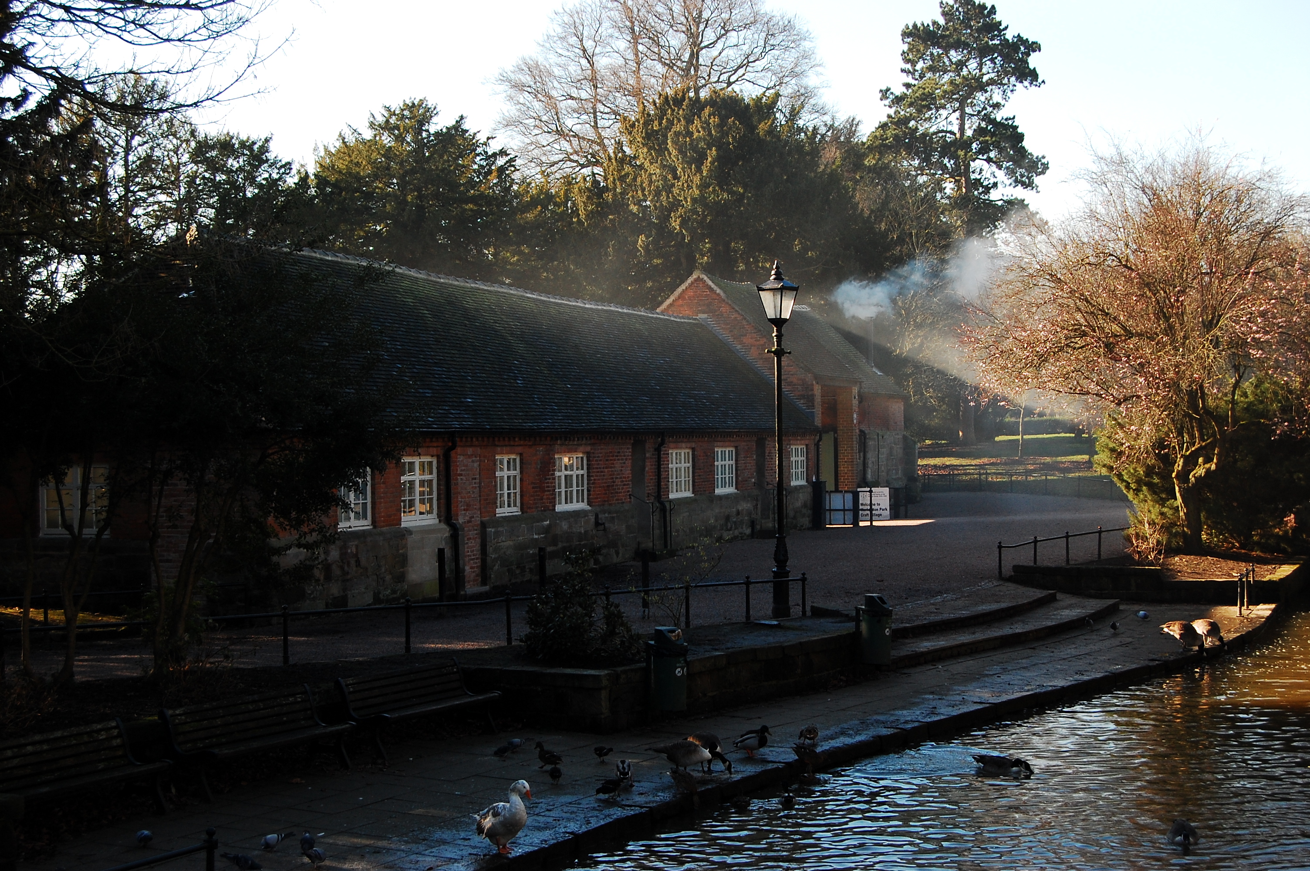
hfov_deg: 35.1
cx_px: 655
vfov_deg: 23.7
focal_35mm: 57
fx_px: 2072
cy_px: 436
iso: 400
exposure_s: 1/200
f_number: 7.1
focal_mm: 38
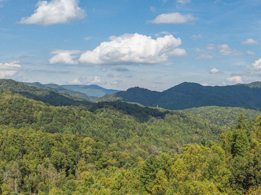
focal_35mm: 51
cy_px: 138
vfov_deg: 28.2
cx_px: 145
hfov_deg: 37.5
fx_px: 384
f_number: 4.5
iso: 400
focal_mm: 12.29
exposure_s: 1/3200
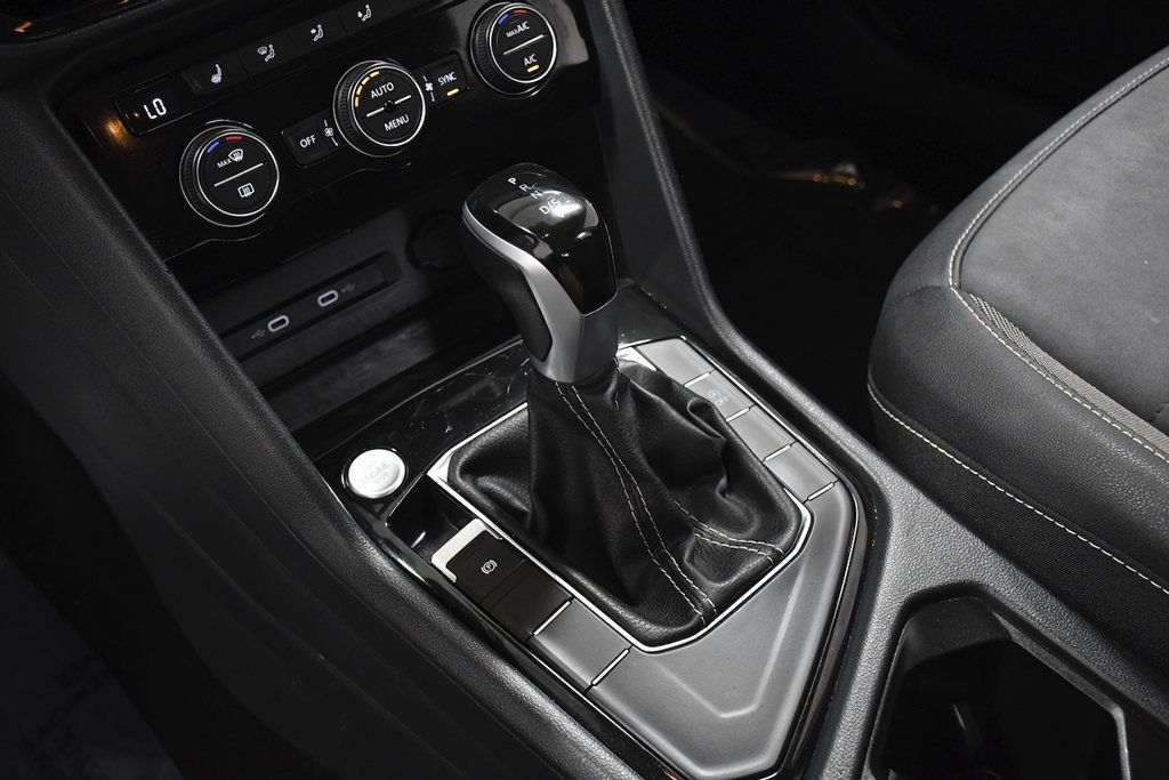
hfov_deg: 43.6
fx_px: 1461
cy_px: 390
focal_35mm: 45
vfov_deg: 29.9
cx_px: 584
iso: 2000
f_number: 5.6
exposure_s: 1/100
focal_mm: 30
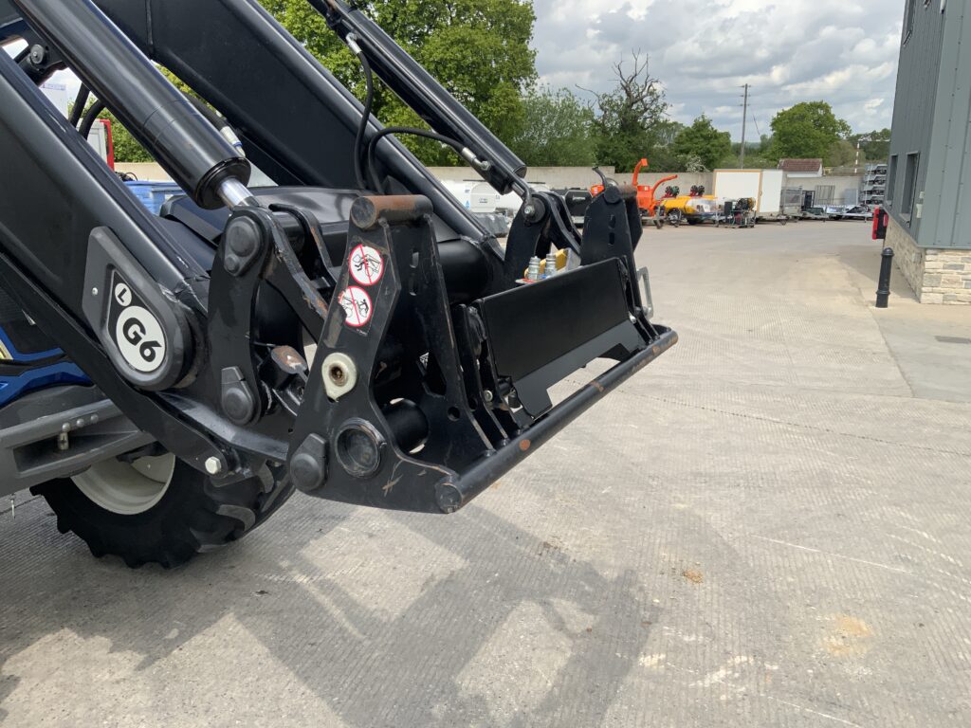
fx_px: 813
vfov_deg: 48.2
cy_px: 364
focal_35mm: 29
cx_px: 486
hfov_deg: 61.7
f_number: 1.8
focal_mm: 3
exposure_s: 1/1121
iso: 16
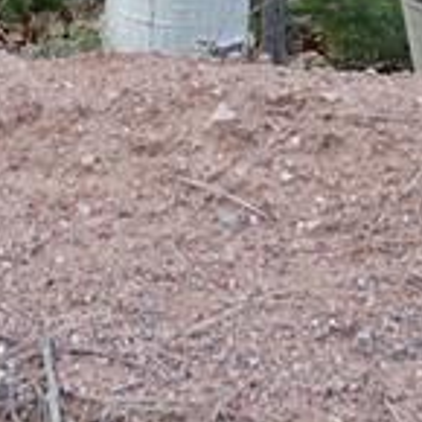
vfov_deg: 3.6
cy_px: -533
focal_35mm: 475
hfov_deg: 3.7
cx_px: -434
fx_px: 6551
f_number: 3.5
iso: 250
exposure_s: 1/80
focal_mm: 28.91
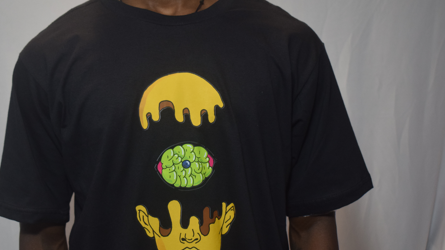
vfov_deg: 17.5
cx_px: 187
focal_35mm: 69
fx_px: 814
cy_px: 157
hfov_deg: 30.5
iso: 1000
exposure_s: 1/200
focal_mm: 36
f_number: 4.8
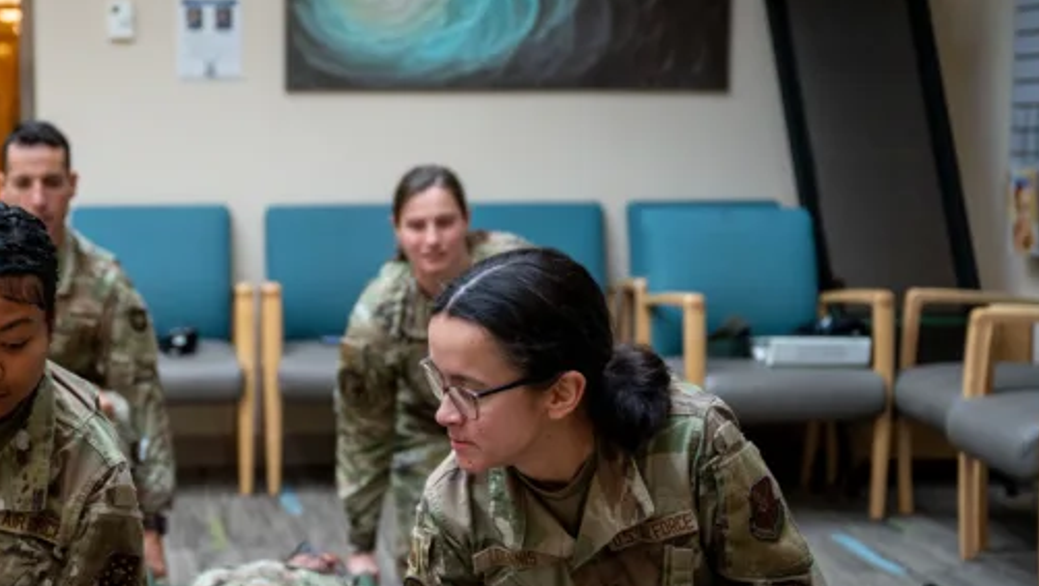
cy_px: 381
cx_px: 334
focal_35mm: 72
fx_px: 1985
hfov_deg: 29.1
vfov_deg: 16.8
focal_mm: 46
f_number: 2.8
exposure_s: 1/640
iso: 1600
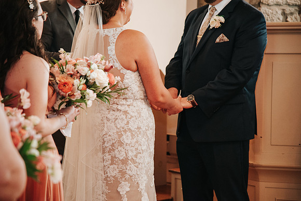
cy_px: 100
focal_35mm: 122
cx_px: 150
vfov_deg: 11.2
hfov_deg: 16.8
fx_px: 1020
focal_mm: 120
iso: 3200
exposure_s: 1/60
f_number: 4
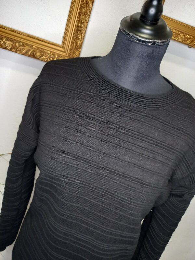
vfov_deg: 69.4
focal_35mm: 25
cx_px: 98
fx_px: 188
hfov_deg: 54.9
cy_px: 130
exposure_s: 1/33
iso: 250
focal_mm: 4.6
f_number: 2
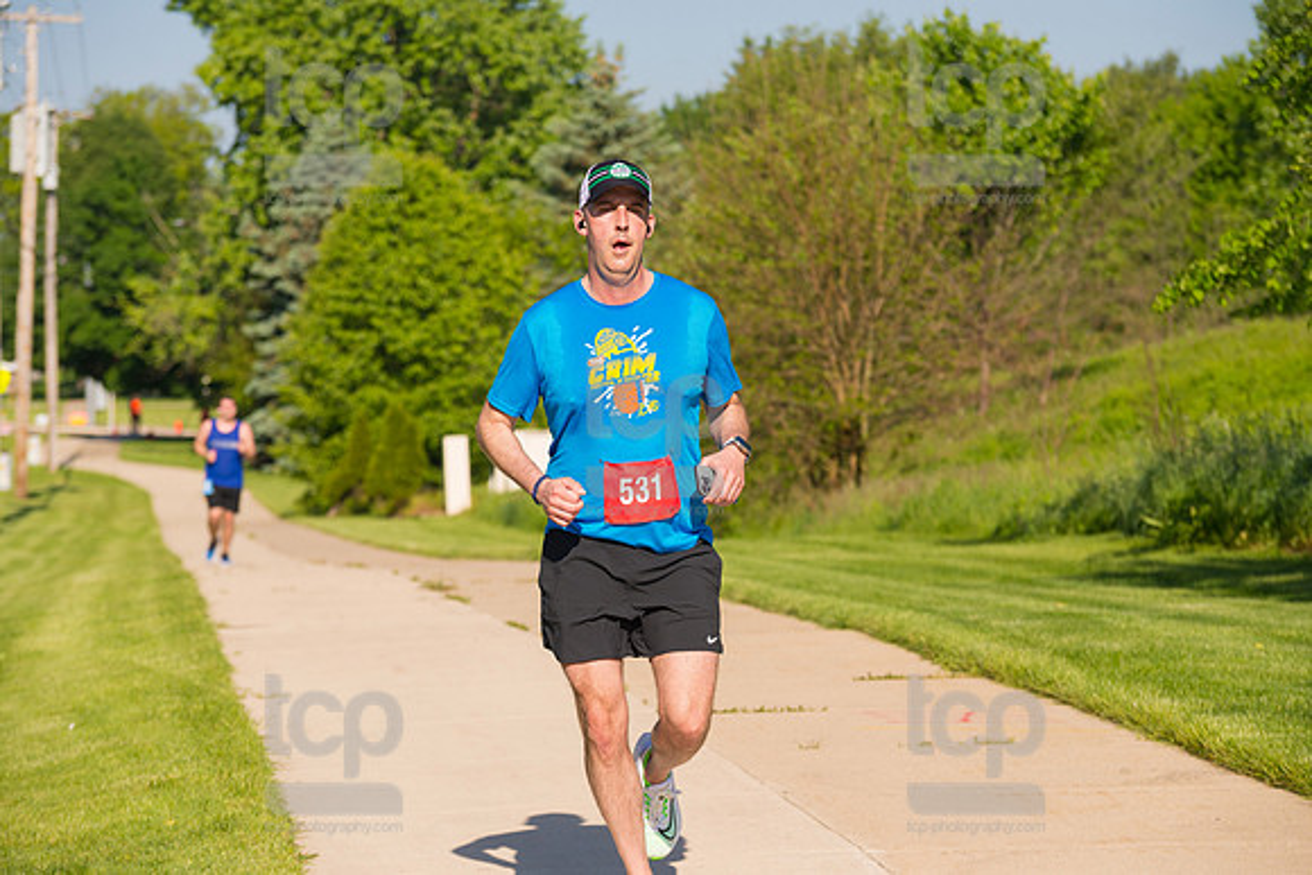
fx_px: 4739
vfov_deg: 10.6
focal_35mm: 130
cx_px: 656
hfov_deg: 15.8
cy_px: 438
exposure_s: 1/2000
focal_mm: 130
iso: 400
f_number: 5.6
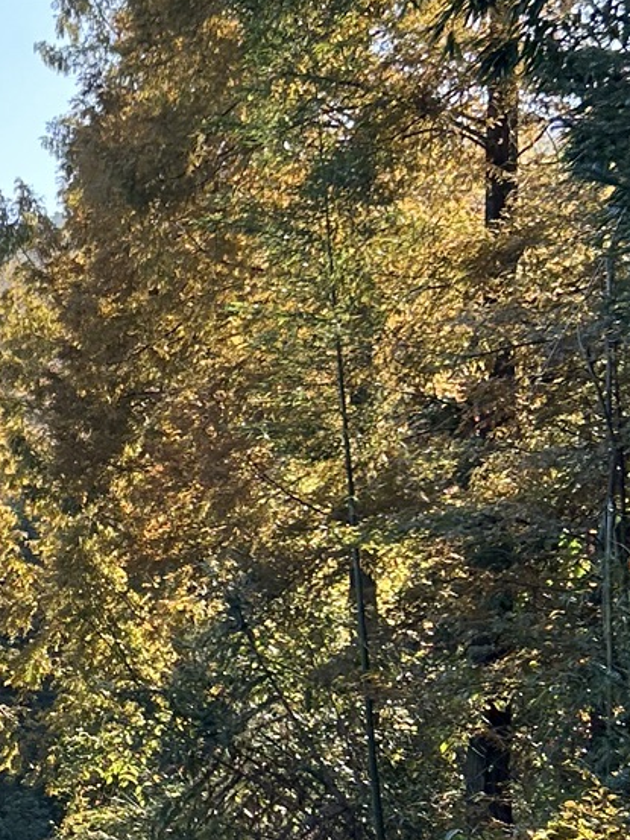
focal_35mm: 94
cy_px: 492
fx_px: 2280
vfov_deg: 20.8
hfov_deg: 15.5
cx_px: 6
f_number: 1.5
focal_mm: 5.7
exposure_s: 1/909
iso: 50
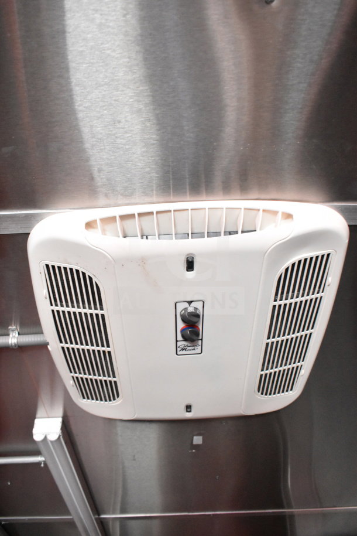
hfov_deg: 43.6
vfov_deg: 61.9
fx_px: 446
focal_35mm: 30
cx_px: 178
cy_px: 268
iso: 6400
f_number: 4.5
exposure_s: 1/80
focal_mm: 20
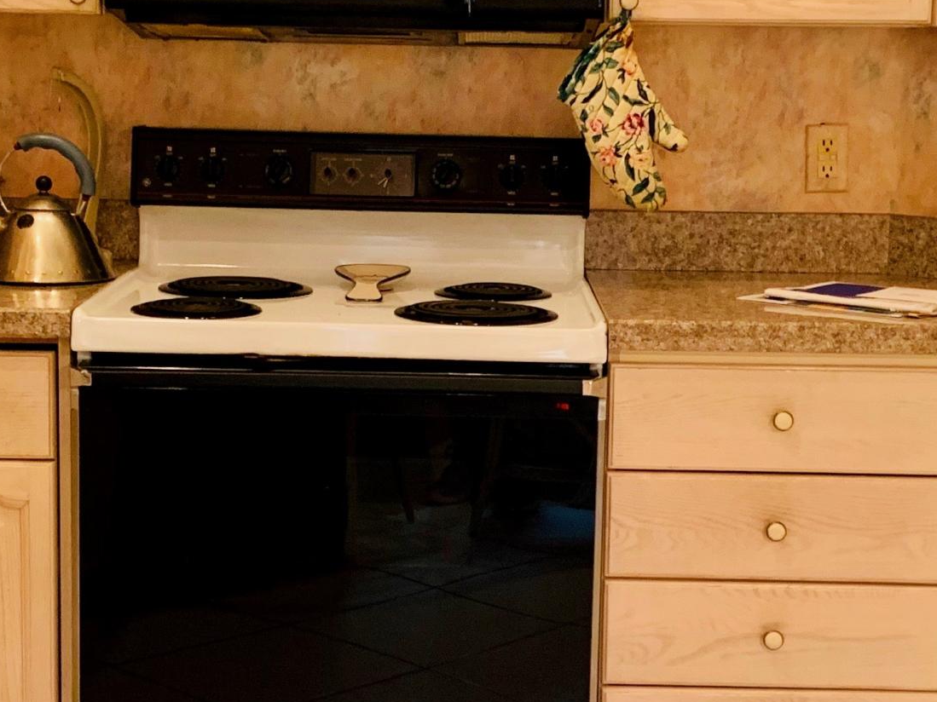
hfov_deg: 27.4
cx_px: 463
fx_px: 1922
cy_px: 349
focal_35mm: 71
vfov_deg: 20.7
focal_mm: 4.25
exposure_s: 1/60
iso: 160
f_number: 1.8
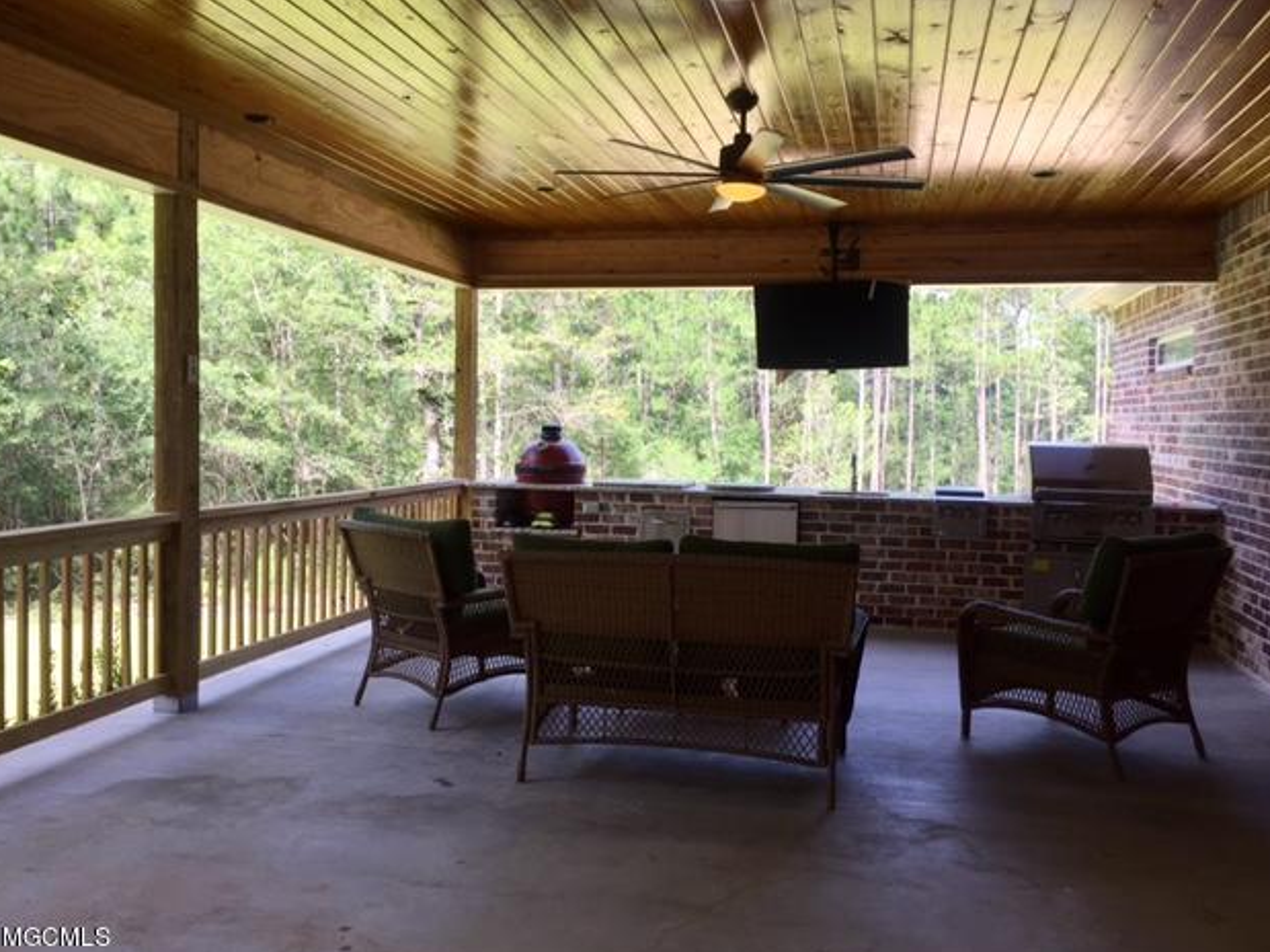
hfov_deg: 60.0
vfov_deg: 46.8
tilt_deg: -3.9
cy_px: 486
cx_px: 646
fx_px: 1100
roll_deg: -1.7
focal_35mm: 30
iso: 32
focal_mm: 4.15
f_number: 2.2
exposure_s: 1/181
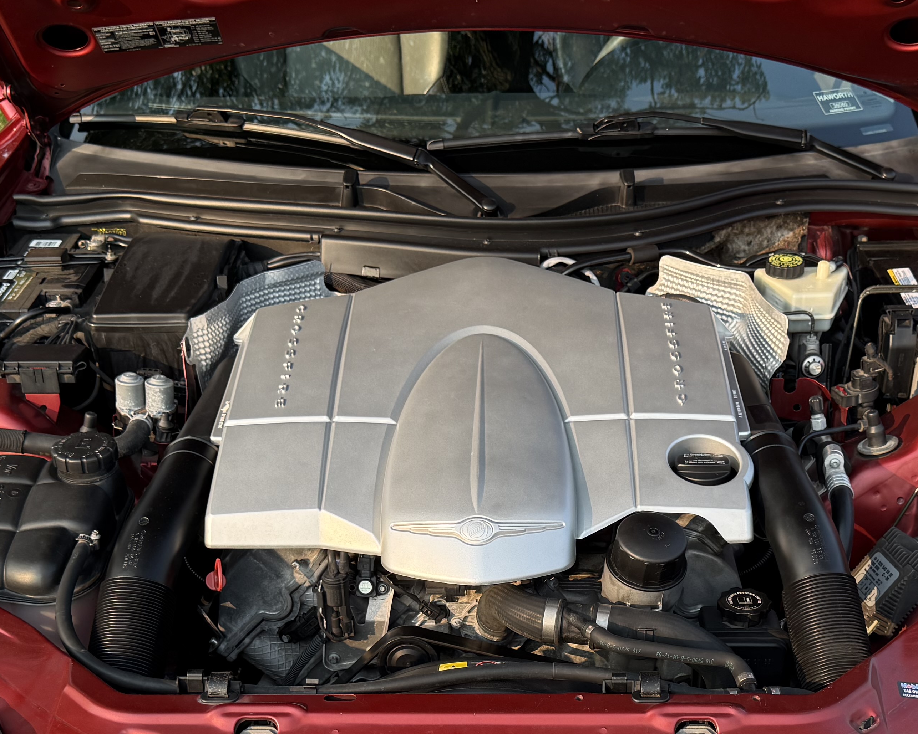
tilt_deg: -30.2
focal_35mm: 52
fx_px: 1413
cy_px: 597
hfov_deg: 35.9
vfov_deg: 28.5
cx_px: 520
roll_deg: -1.5
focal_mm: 6.76
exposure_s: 1/1005
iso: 100
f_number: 1.78
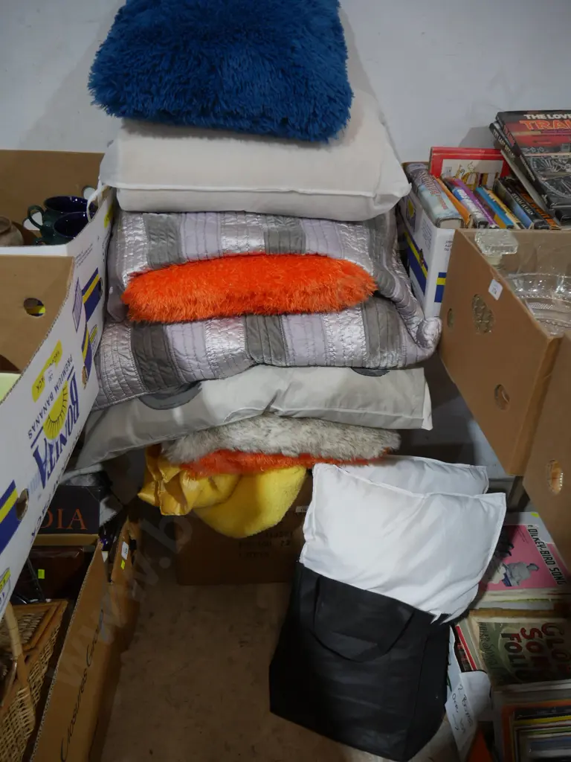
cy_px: 381
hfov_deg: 49.7
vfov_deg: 63.4
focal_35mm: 28
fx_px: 616
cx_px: 286
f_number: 3.5
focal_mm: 14
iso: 500
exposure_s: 1/60
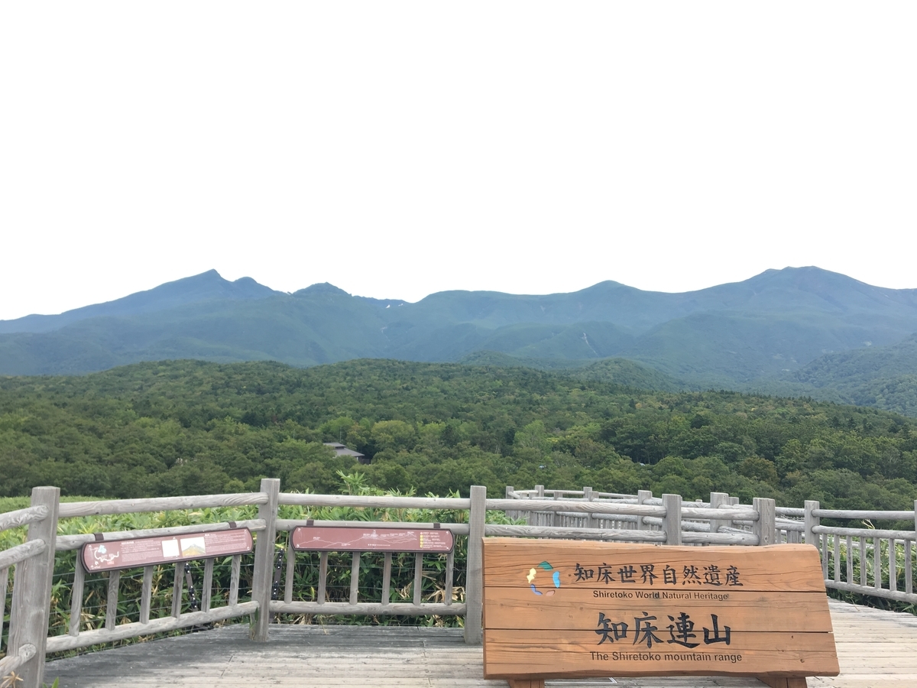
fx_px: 768
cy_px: 344
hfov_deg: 61.7
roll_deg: -1.8
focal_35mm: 29
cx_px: 458
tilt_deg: +7.3
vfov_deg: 48.2
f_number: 2.2
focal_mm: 4.15
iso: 25
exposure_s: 1/487
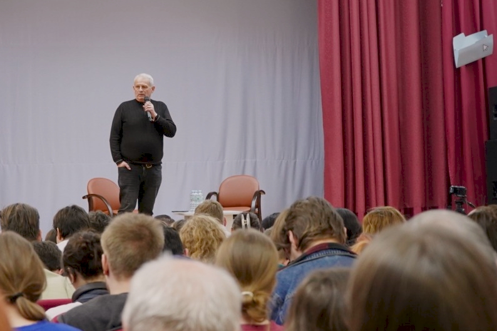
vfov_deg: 15.7
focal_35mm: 87
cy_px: 154
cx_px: 150
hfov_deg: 23.2
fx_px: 1201
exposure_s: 1/60
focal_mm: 54
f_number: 5
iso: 2500
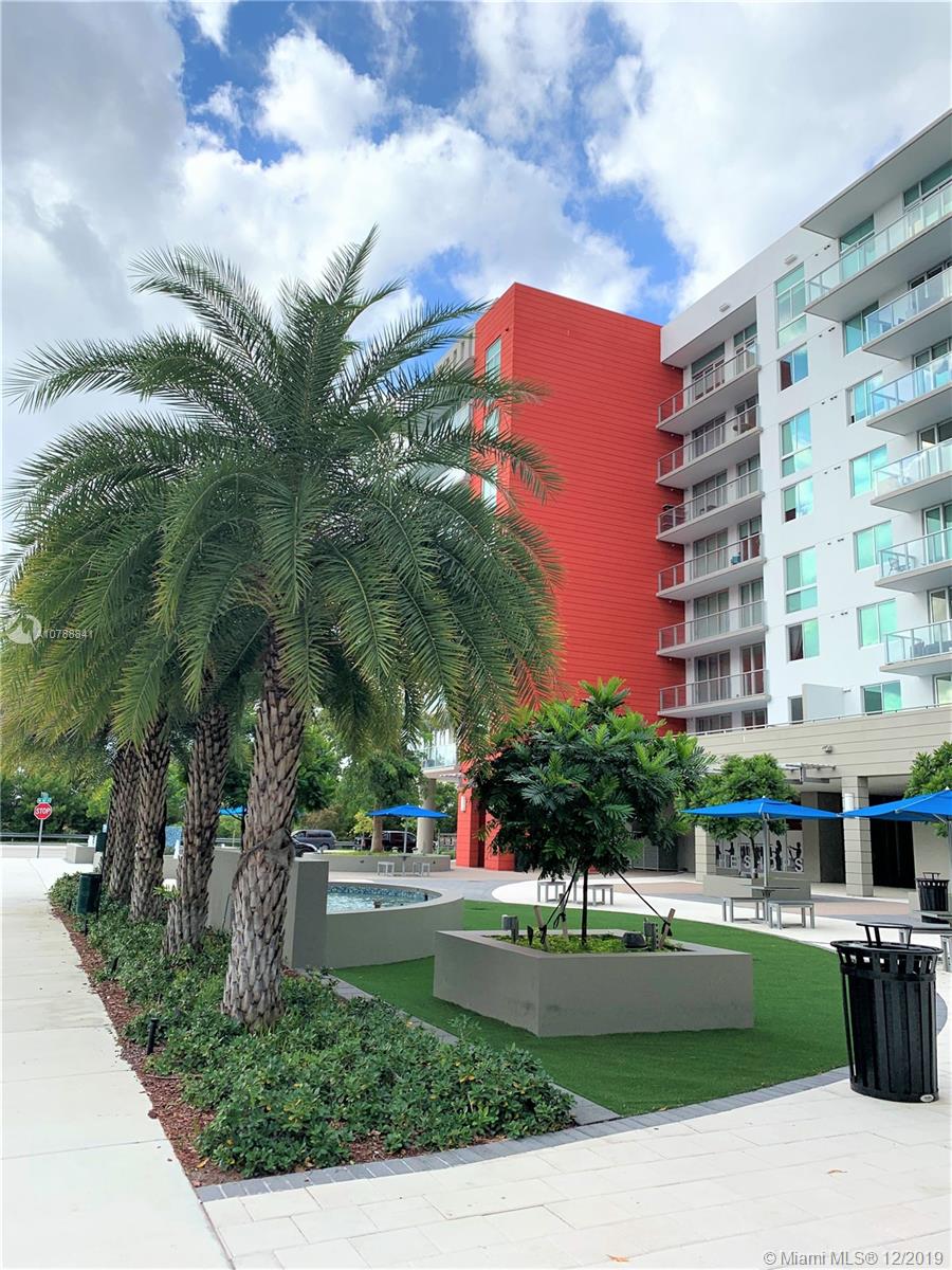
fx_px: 953
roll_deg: -2.6
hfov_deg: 53.1
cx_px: 476
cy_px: 635
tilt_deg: +11.7
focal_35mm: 26
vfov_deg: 67.3
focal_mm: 4.25
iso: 25
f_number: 1.8
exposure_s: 1/1447
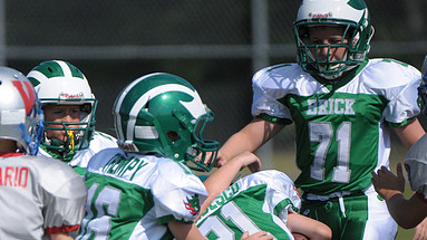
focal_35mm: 808
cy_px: 307
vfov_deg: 1.5
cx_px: 214
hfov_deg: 2.7
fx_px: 9144
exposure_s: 1/8000
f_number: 4
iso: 640
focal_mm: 340
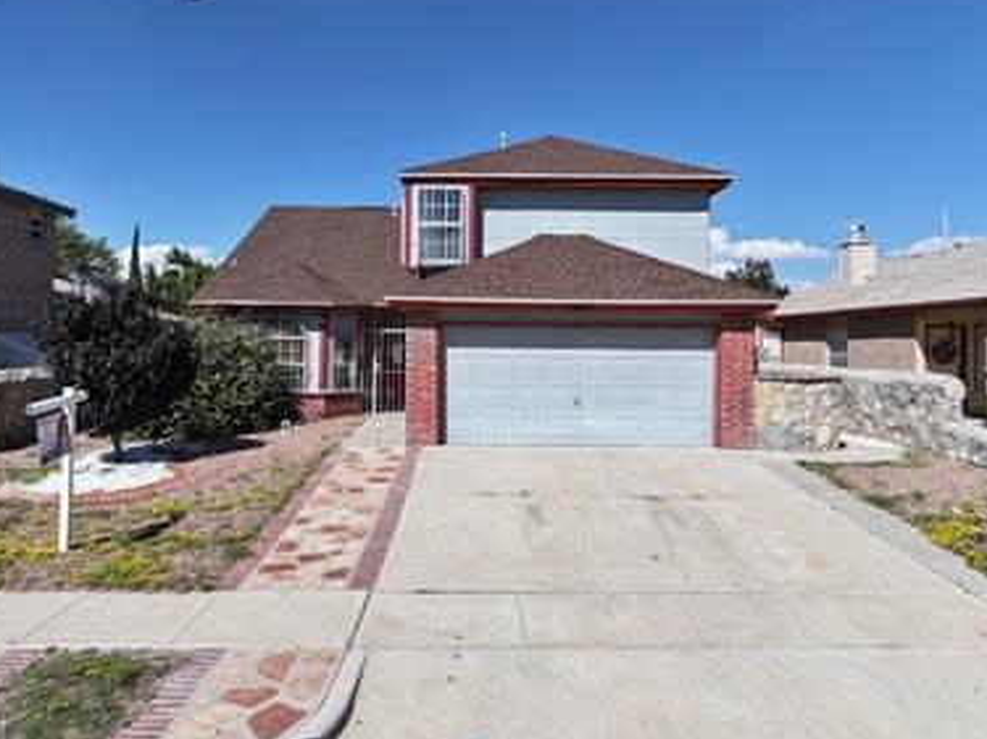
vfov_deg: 51.3
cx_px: 455
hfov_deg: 65.2
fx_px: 770
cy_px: 337
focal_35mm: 27
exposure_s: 1/160
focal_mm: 12.29
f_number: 2.8
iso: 100
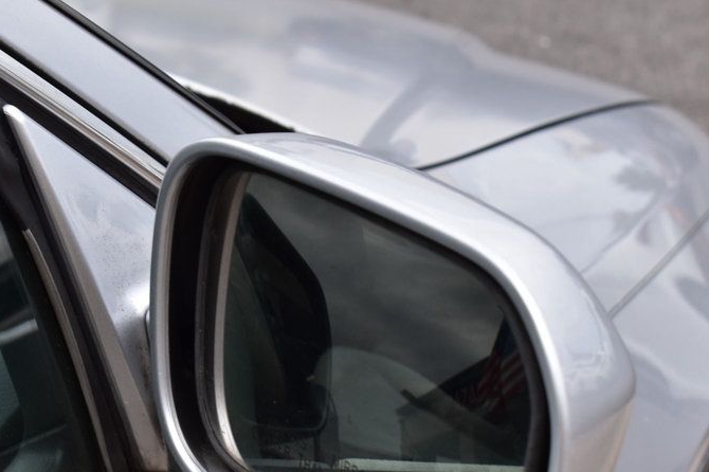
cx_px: 275
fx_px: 2165
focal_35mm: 110
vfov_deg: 12.4
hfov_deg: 18.6
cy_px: 343
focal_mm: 48
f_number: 10
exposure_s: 1/200
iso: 400
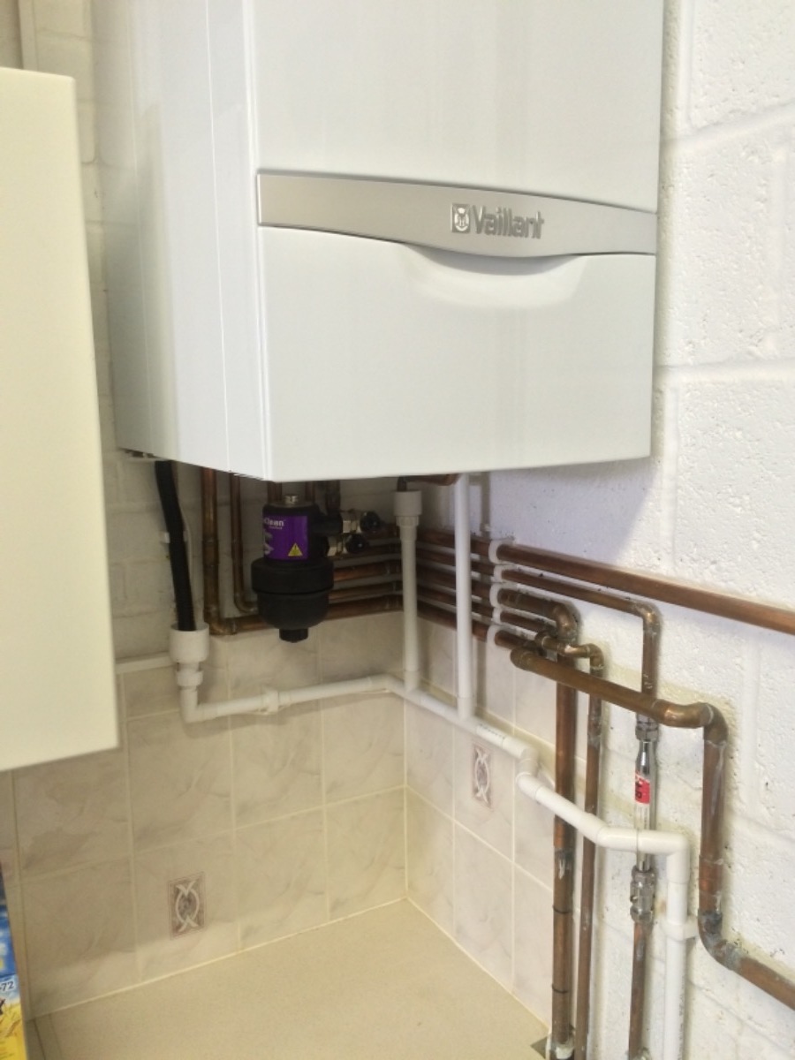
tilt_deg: -8.0
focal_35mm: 29
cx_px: 398
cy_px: 530
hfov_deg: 48.2
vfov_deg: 61.7
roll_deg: -1.0
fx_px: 888
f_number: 2.2
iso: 200
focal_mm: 4.15
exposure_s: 1/33
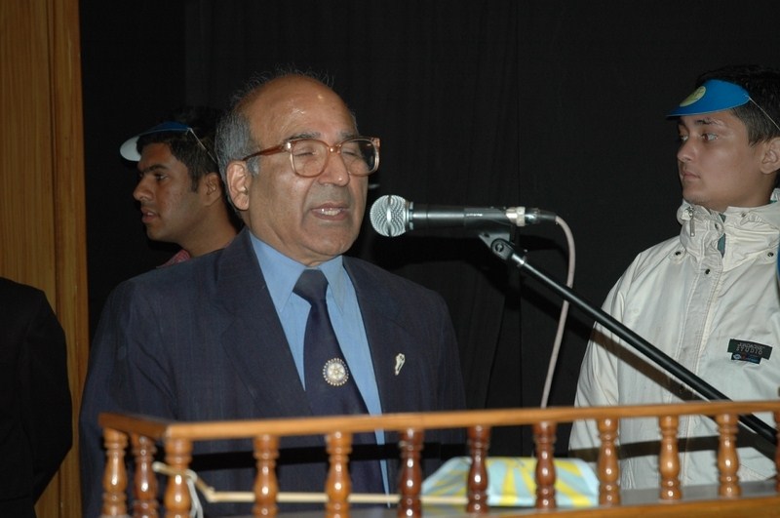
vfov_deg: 17.4
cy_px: 259
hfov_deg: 26.0
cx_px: 390
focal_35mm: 78
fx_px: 1688
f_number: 4.5
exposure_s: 1/125
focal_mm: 52
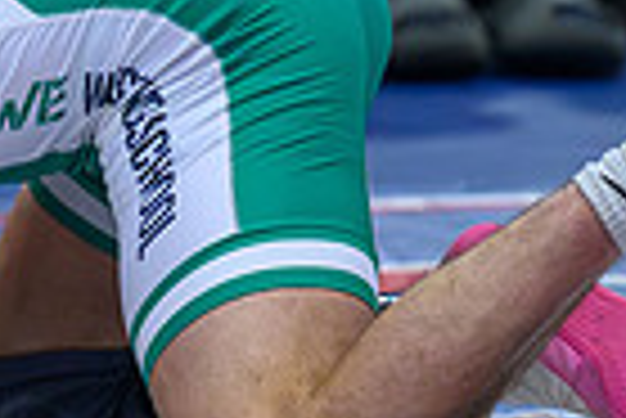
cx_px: -321
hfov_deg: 2.3
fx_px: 15684
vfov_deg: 1.5
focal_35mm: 901
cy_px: 78
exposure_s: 1/800
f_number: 2.8
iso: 10000
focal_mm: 160
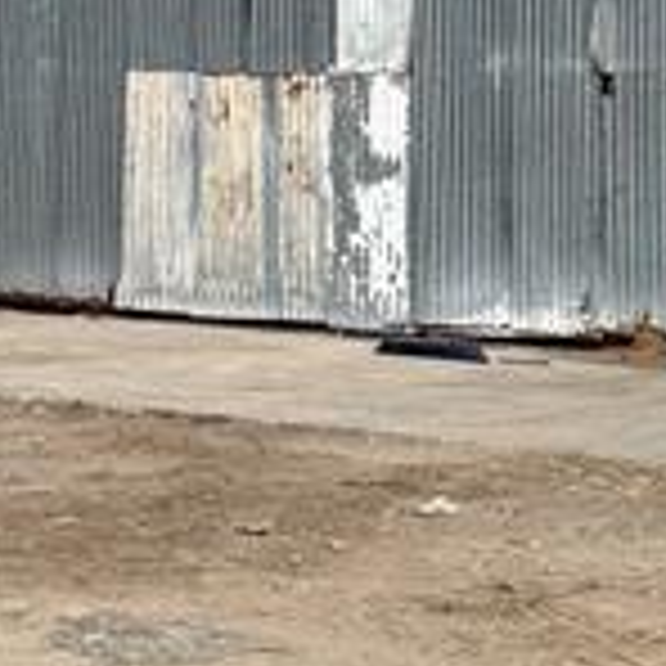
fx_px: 3200
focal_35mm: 147
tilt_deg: +4.9
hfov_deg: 11.9
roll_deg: -1.3
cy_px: -194
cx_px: 189
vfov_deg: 11.6
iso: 80
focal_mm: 6.86
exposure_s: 1/3861
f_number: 1.78
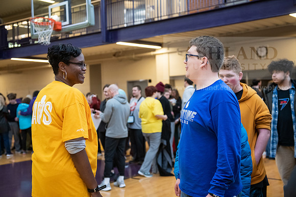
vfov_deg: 28.1
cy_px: 98
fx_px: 395
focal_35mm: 48
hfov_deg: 41.1
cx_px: 148
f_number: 3.2
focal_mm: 48
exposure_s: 1/200
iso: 2500
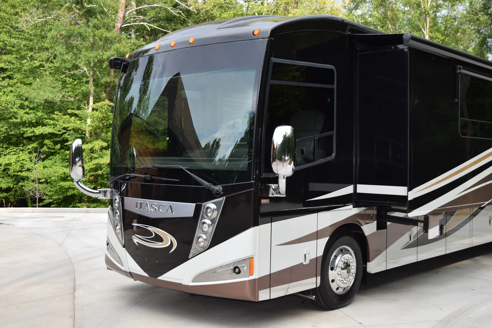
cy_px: 164
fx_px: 594
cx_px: 246
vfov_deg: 30.9
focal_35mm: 44
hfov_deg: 45.0
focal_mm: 29
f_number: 5.6
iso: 110
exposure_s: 1/125
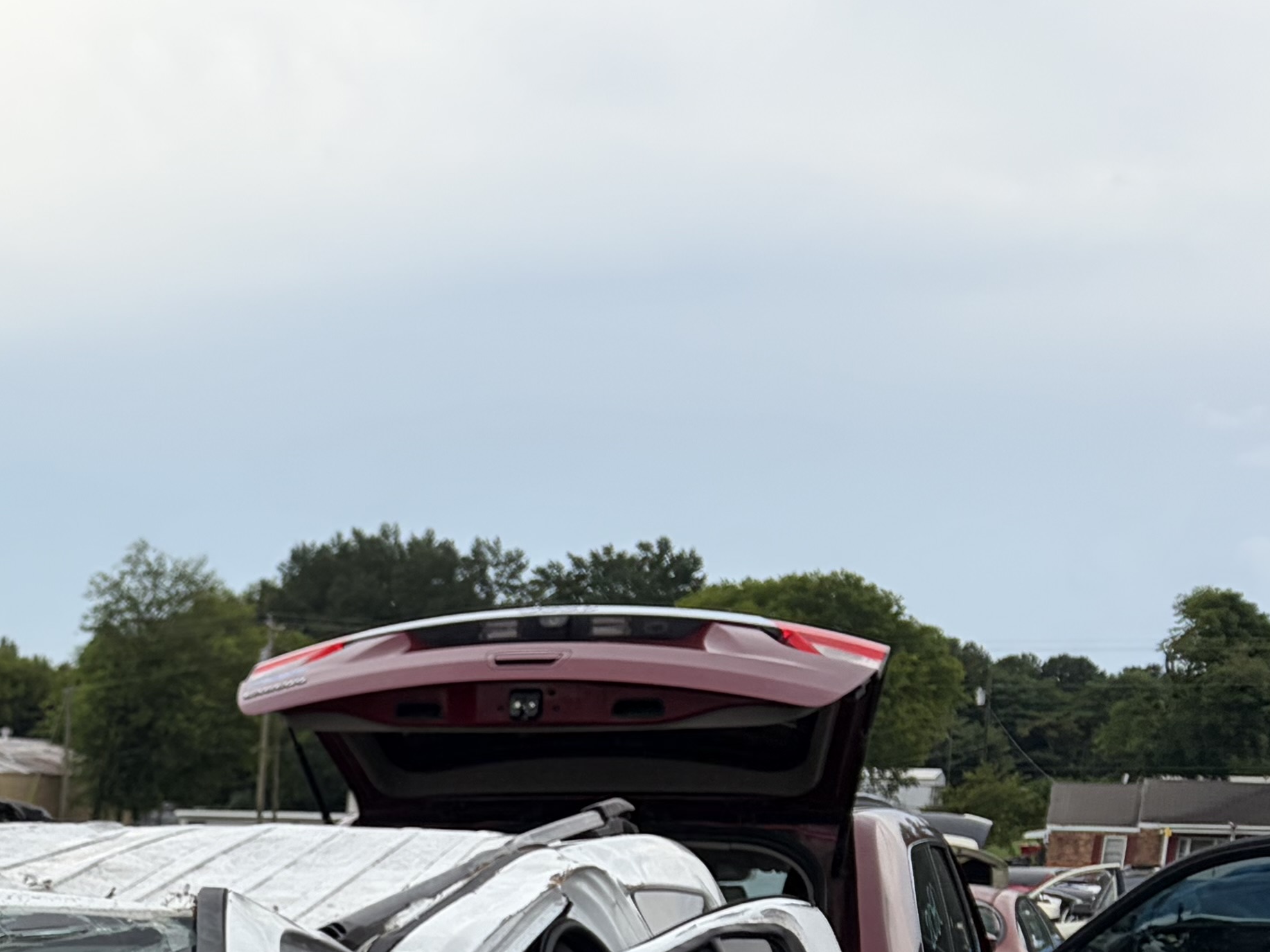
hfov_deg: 20.8
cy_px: 1390
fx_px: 2972
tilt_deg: -11.4
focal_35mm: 81
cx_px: -583
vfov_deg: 16.7
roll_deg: -1.8
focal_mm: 5.96
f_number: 1.6
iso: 50
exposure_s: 1/3279
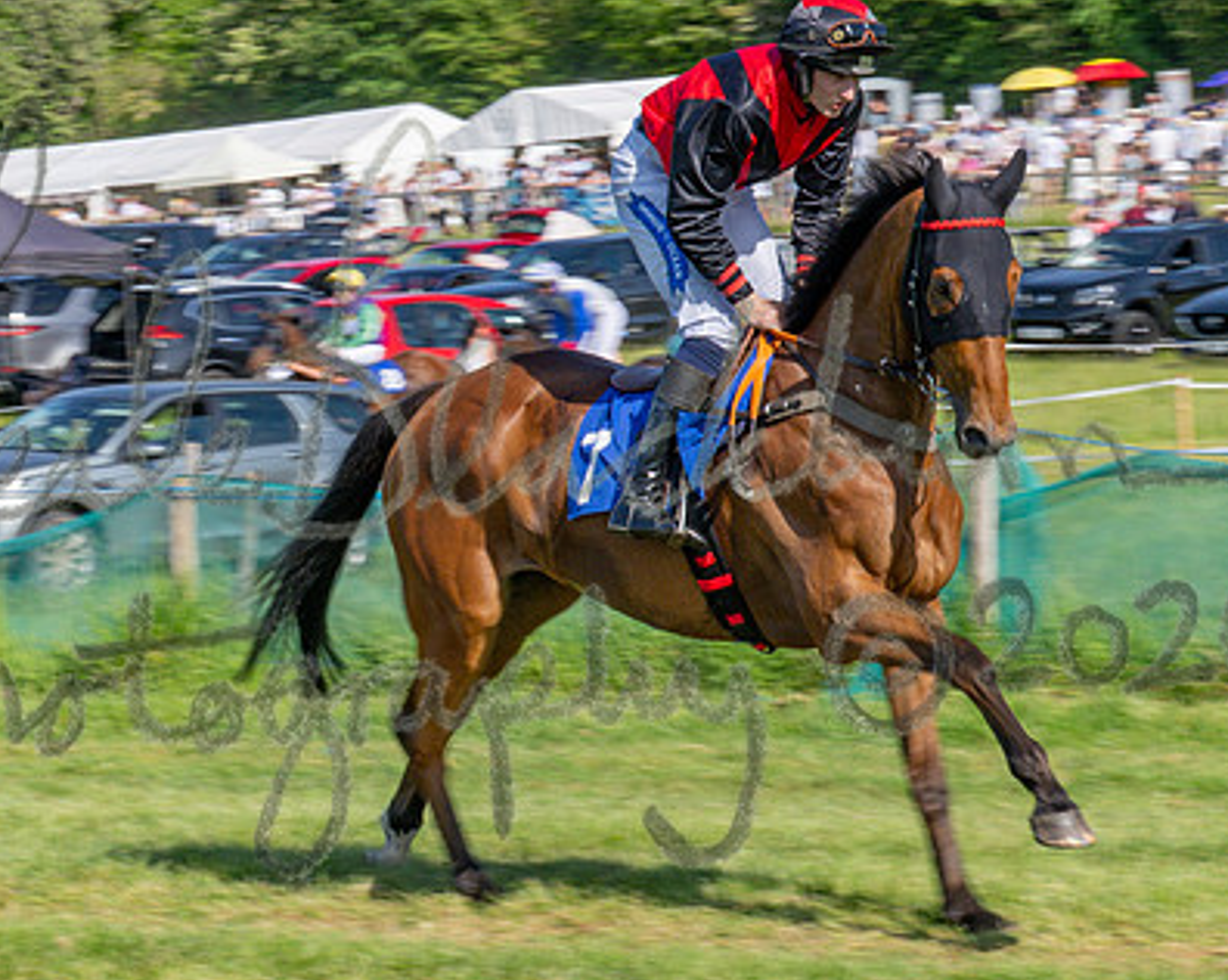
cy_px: 338
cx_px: 357
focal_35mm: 206
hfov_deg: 9.4
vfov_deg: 7.5
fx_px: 7480
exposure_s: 1/160
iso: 100
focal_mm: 73
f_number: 16
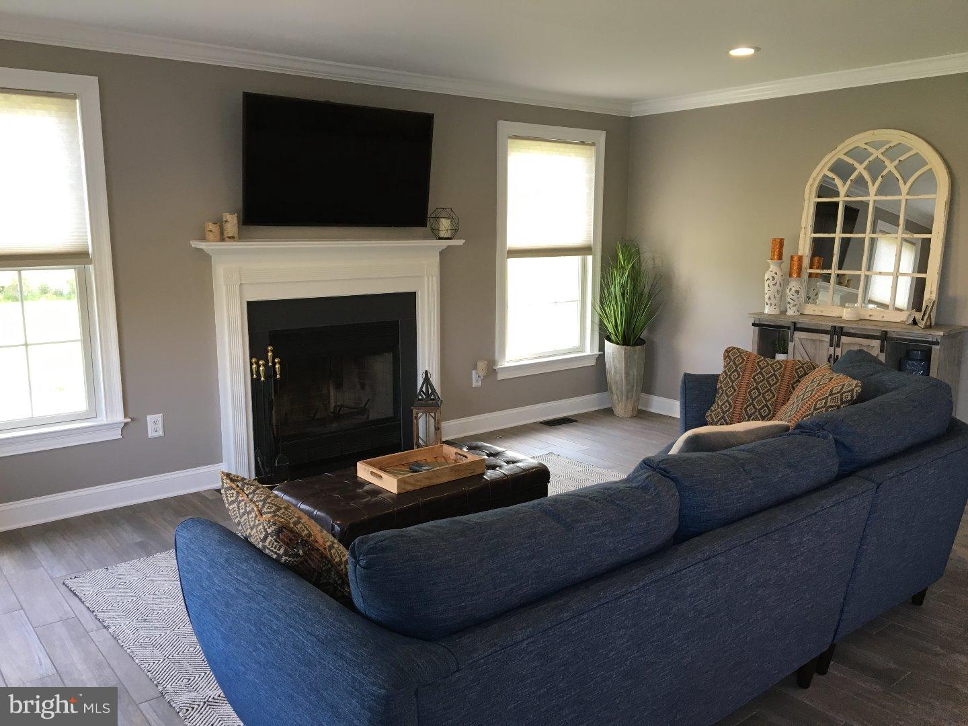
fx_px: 811
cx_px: 484
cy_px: 363
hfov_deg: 61.7
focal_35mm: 29
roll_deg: -0.2
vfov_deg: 48.2
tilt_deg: -9.2
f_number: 2.2
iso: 40
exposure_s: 1/30
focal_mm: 4.15
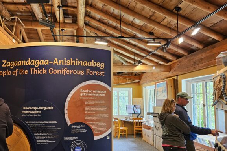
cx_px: 99
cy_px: 86
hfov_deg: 63.4
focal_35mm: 29
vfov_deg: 44.9
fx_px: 183
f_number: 1.8
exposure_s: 1/120
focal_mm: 5.4
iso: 200
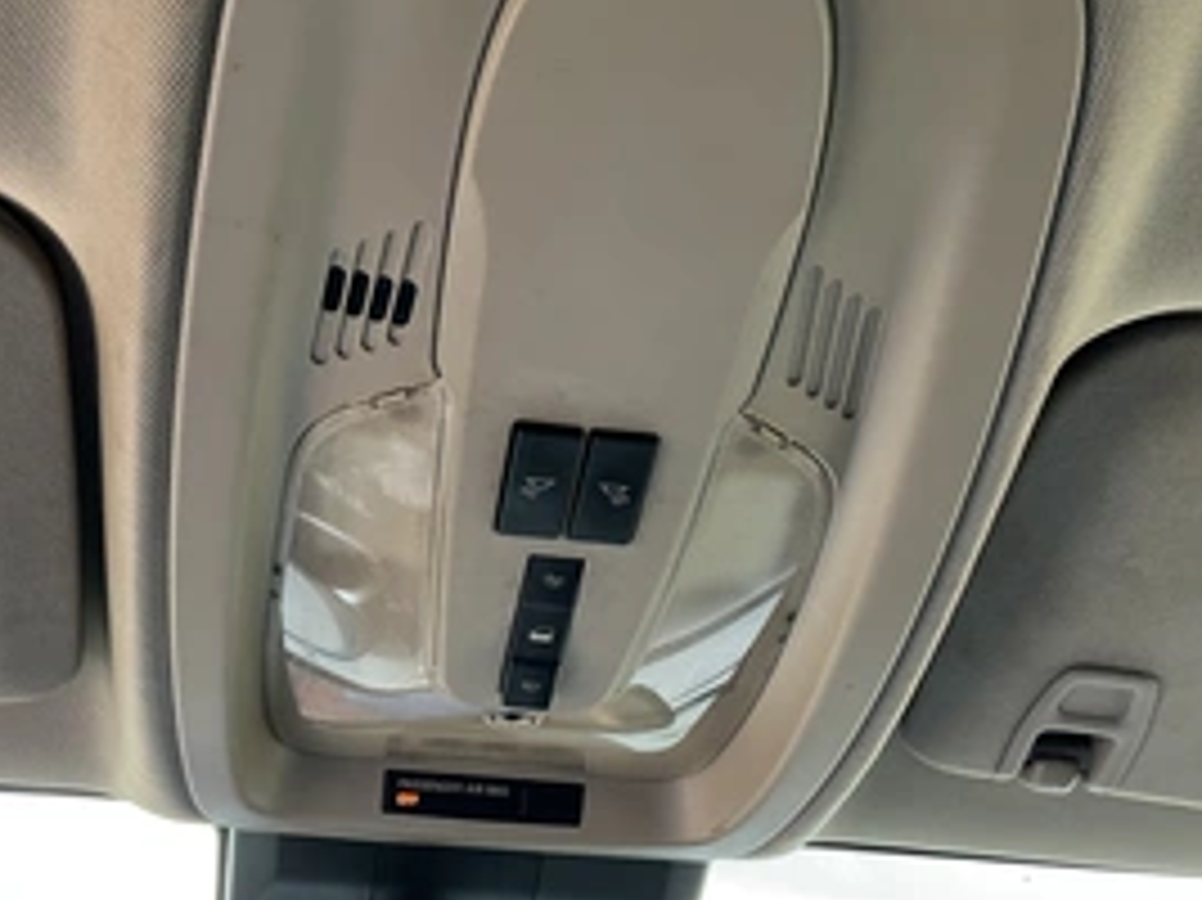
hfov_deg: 44.6
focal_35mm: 42
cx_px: 500
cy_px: 585
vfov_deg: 34.1
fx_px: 1458
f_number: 1.8
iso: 40
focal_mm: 3
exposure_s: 1/122
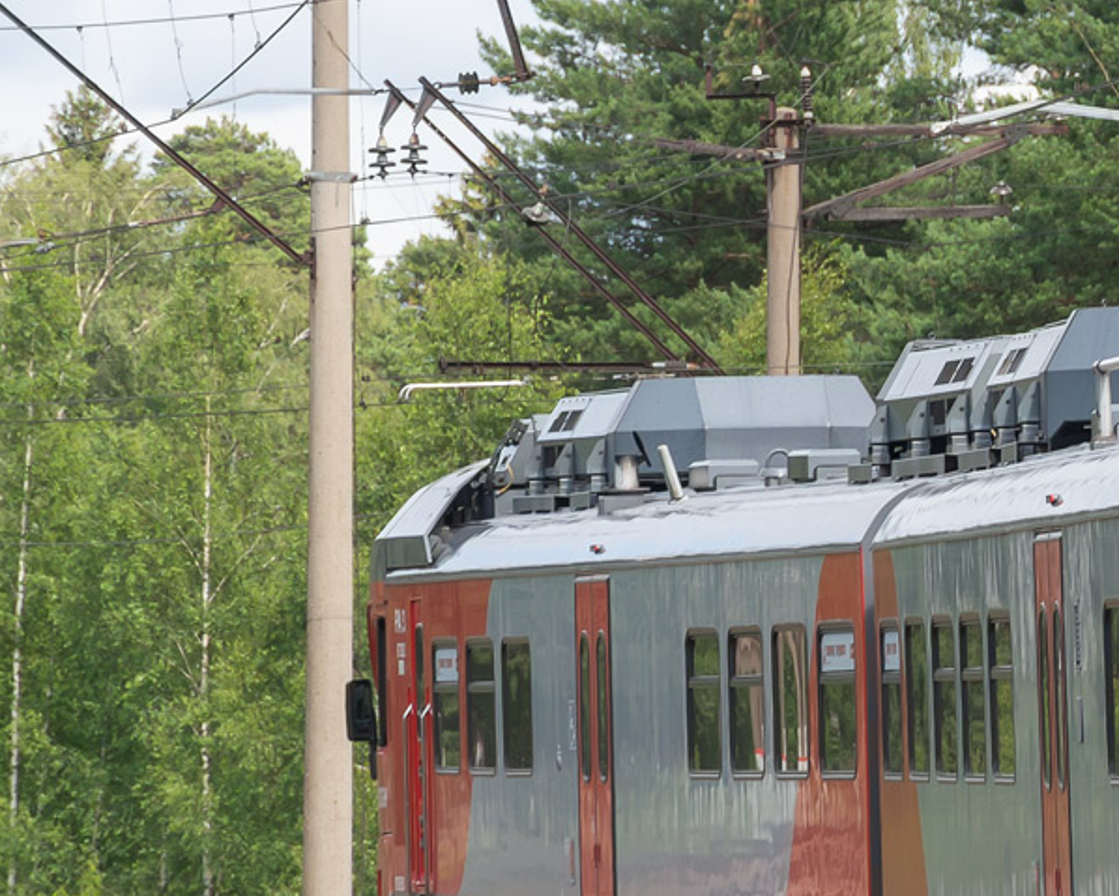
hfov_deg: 5.2
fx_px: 12265
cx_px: 1250
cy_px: 499
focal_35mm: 370
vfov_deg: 4.2
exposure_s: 1/500
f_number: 5.6
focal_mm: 105
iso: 250
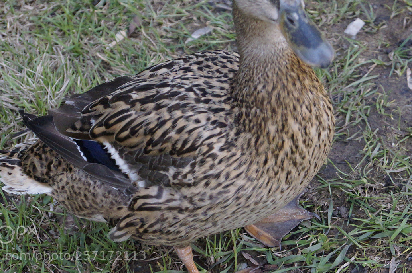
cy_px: 76
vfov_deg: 10.7
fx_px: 1460
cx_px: 256
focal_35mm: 128
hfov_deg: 16.0
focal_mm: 55
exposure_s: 1/320
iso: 3200
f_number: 5.6
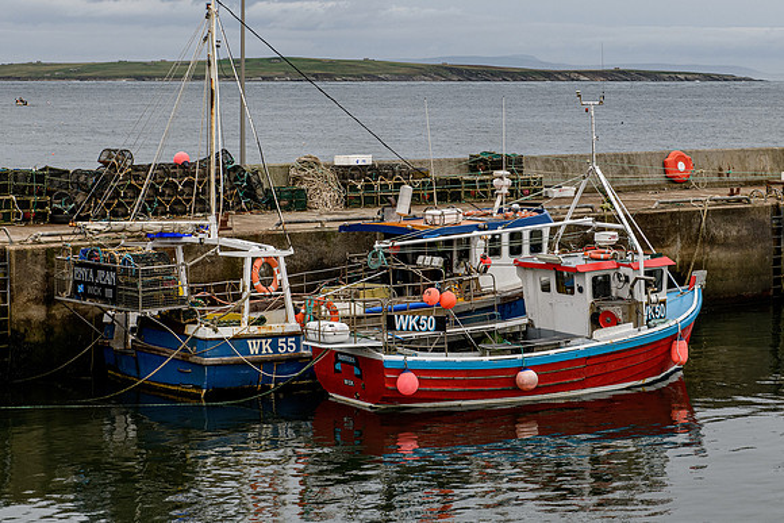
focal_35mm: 90
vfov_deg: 15.2
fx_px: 1960
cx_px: 396
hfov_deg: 22.6
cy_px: 192
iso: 800
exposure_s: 1/400
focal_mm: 70
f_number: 10
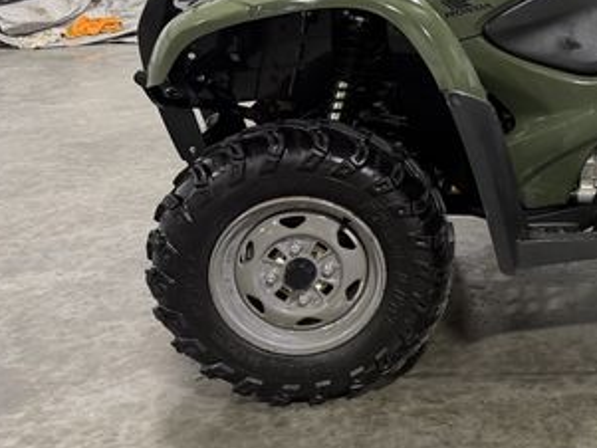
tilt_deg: -11.3
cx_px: 611
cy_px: 67
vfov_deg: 27.8
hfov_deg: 33.9
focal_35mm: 51
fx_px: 880
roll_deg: -0.2
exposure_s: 1/60
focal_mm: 6.76
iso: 250
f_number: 1.78
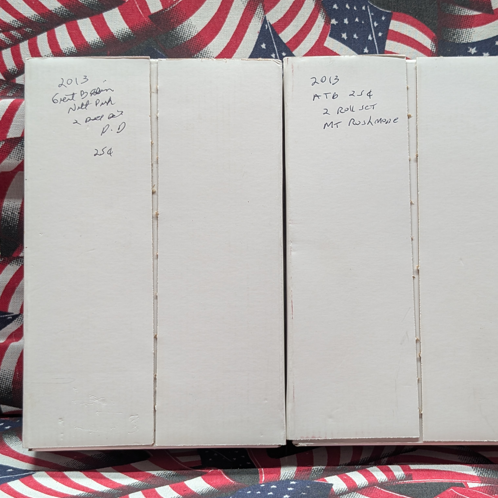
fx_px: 944
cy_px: 251
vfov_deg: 29.6
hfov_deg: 29.5
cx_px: 295
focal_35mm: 58
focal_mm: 6.9
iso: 26
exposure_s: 1/33.4
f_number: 1.68
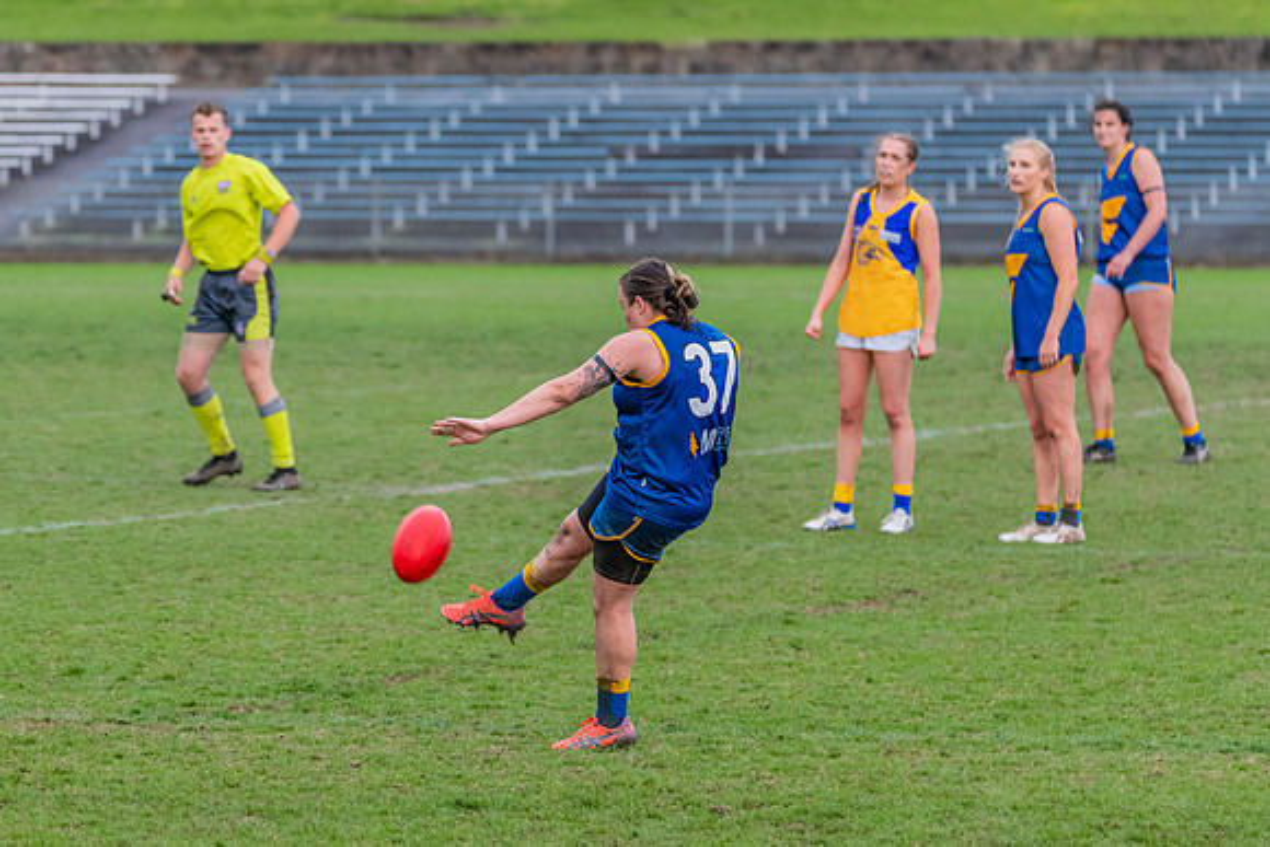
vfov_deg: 4.5
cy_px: 446
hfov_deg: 6.8
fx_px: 10676
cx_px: 517
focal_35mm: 303
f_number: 5.6
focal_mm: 250
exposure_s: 1/1250
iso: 1400
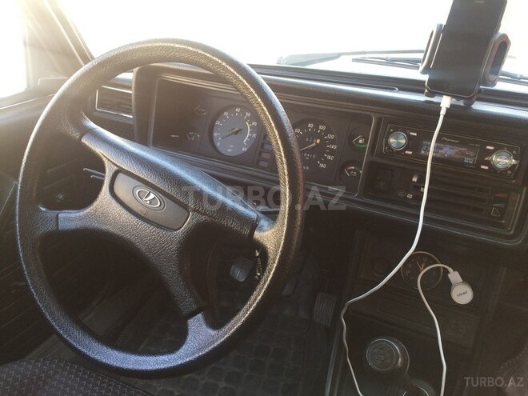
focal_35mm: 29
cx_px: 264
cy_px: 198
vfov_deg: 48.2
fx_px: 442
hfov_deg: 61.7
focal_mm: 4.15
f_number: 2.2
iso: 50
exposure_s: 1/100
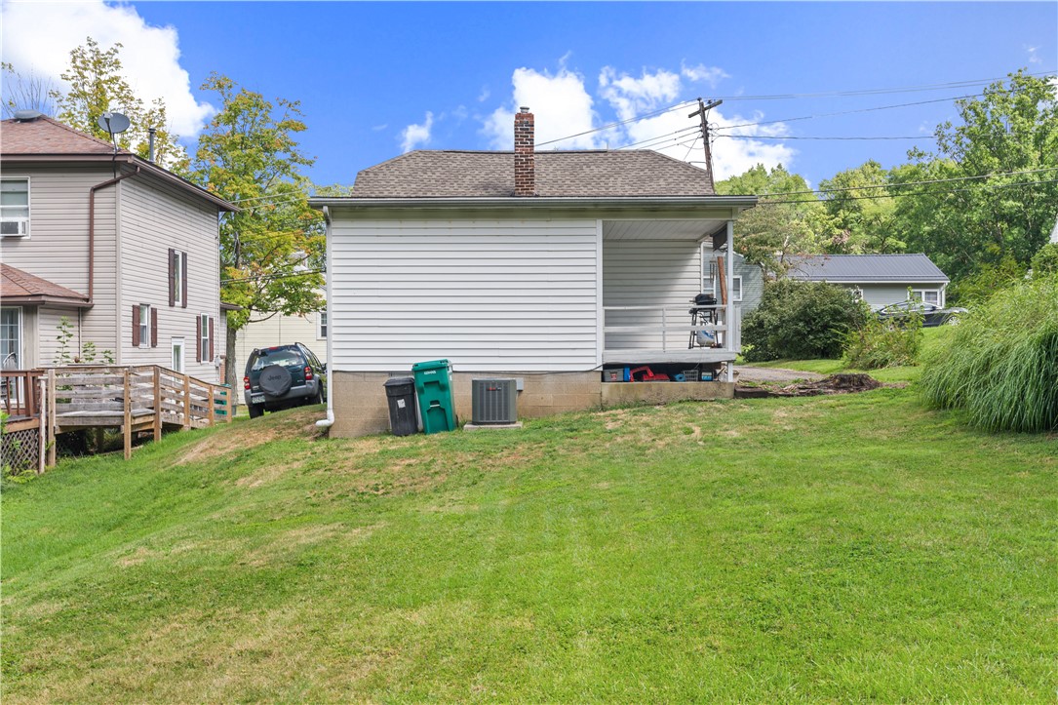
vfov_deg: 36.9
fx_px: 1058
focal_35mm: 36
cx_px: 529
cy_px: 352
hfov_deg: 53.1
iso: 100
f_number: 6.3
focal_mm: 24
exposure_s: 1/8
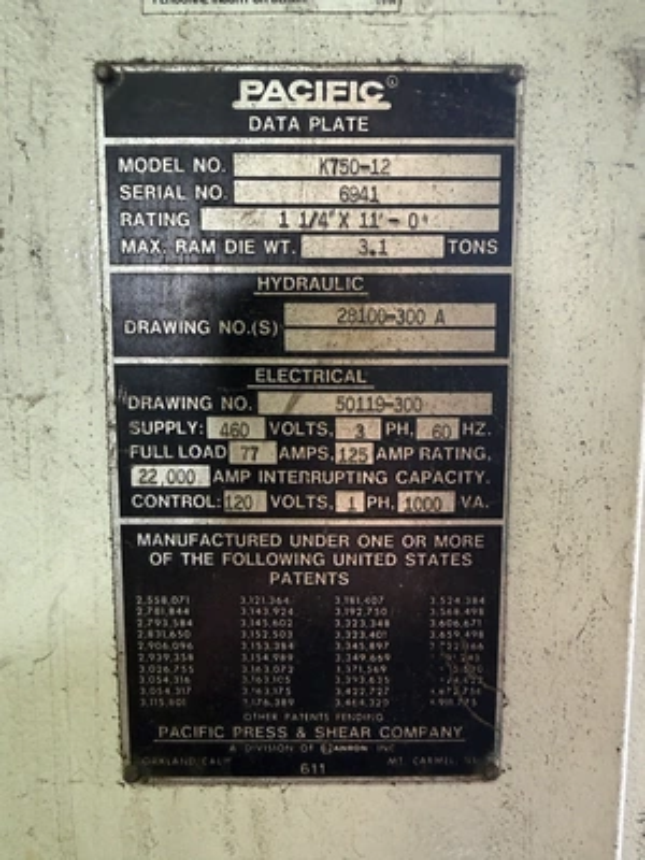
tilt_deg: -6.9
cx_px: 322
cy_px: 430
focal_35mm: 24
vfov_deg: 71.6
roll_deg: -0.5
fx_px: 596
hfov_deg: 56.8
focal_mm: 2.22
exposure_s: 1/62
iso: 320
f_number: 2.2
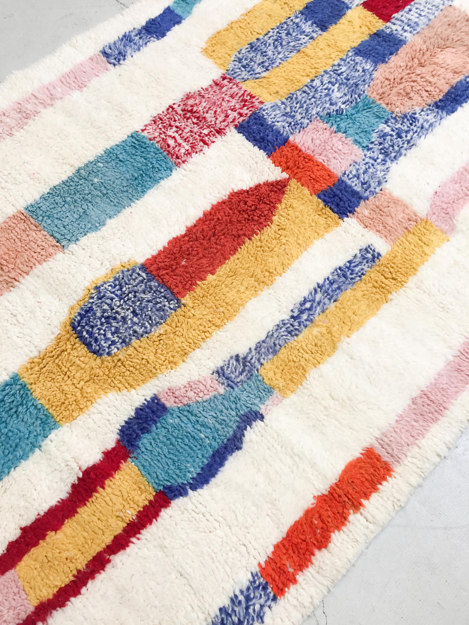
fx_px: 524
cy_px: 312
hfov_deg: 48.2
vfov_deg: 61.7
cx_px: 234
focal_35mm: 29
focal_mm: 4.15
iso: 80
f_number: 2.2
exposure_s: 1/35
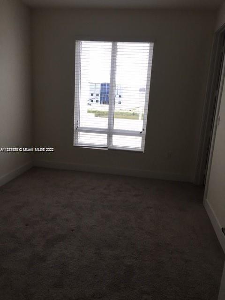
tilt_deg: -13.1
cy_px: 150
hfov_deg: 48.2
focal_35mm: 29
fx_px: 251
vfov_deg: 61.7
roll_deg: -3.7
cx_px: 112
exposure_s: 1/120
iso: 50
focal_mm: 4.15
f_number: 2.2
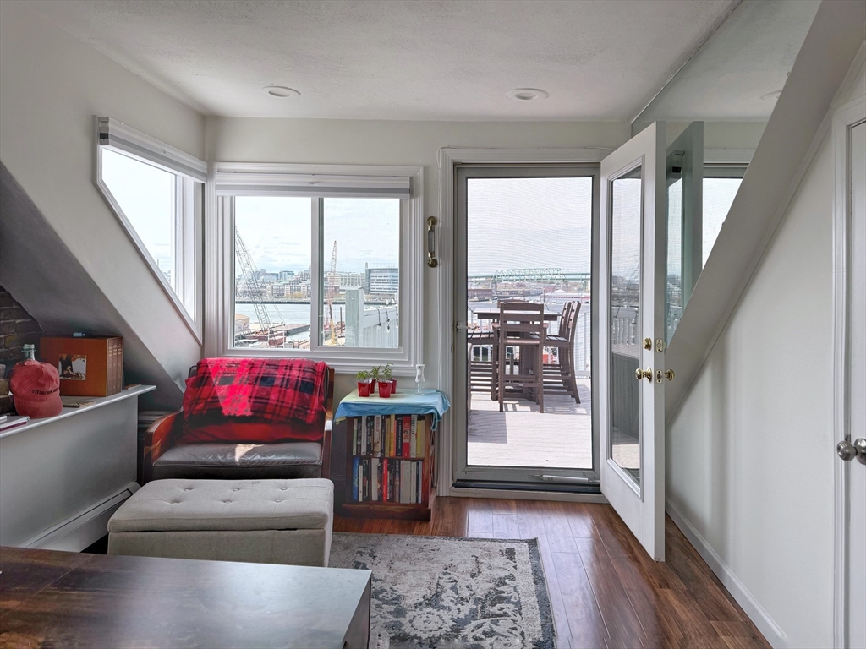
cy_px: 324
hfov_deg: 71.6
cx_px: 433
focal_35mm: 24
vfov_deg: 56.8
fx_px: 600
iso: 80
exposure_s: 1/1131
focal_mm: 6.76
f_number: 1.78
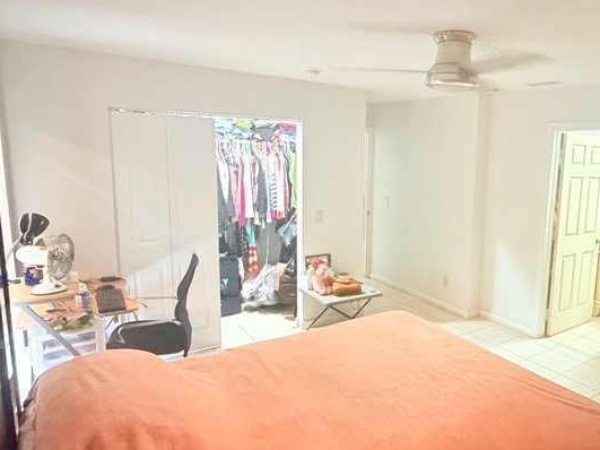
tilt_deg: -9.7
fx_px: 468
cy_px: 226
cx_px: 419
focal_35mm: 27
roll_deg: -1.5
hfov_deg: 63.0
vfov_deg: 51.3
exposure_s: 1/40
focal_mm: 2.22
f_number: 2.2
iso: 1250
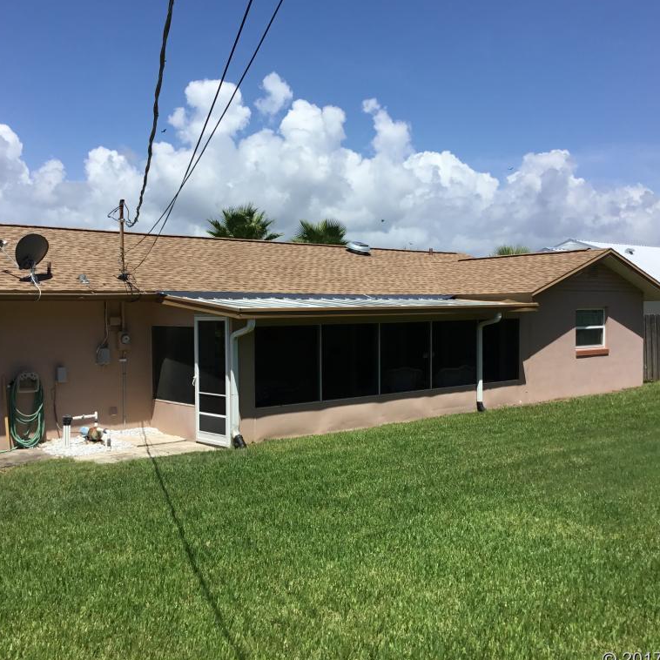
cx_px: 299
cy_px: 330
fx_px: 798
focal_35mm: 37
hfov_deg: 44.9
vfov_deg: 44.9
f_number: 2.4
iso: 25
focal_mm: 3.3
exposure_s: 1/1894
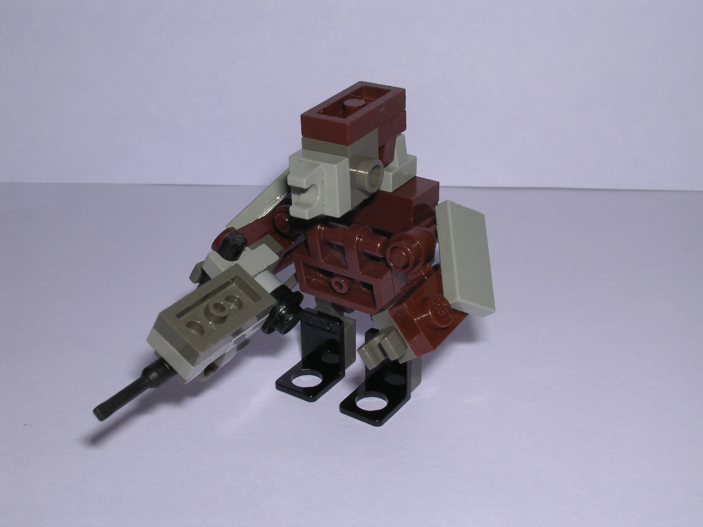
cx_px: 352
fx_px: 1219
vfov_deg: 24.4
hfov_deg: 32.2
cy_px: 264
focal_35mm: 60
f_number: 6.8
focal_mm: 9.1
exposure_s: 1/60.1
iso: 100
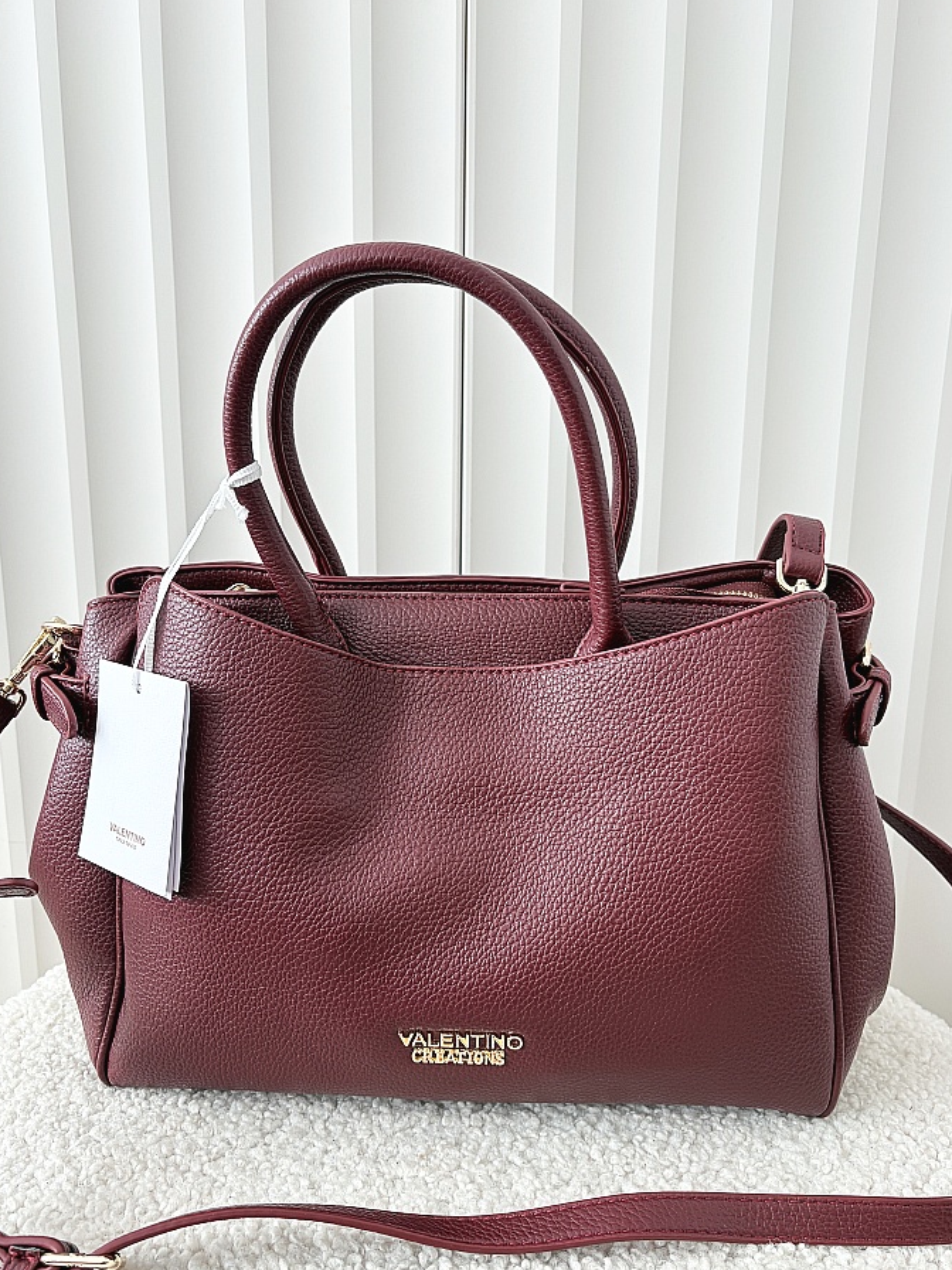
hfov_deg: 48.2
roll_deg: -0.4
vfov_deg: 61.6
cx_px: 443
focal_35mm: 29
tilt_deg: -11.7
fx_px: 1064
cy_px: 678
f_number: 1.6
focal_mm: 5.96
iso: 64
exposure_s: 1/121
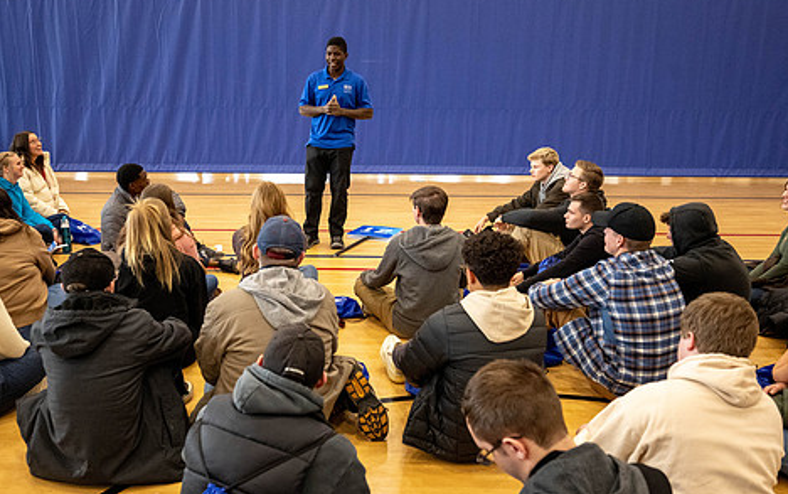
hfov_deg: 55.2
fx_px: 752
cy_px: 278
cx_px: 352
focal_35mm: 35
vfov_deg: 36.3
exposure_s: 1/320
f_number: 4
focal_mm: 27
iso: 4000
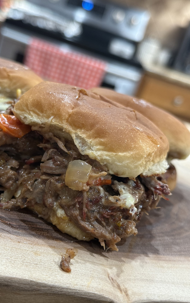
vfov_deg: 39.6
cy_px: 152
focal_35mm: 51
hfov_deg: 25.3
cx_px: 80
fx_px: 422
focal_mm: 6.76
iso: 160
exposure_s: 1/60
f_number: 1.78
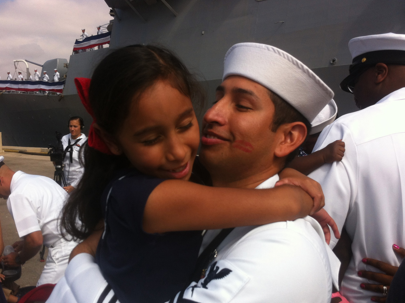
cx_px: 203
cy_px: 154
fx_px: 468
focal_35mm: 40
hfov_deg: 46.8
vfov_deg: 35.9
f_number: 2.8
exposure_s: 1/1774
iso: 80
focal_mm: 3.85
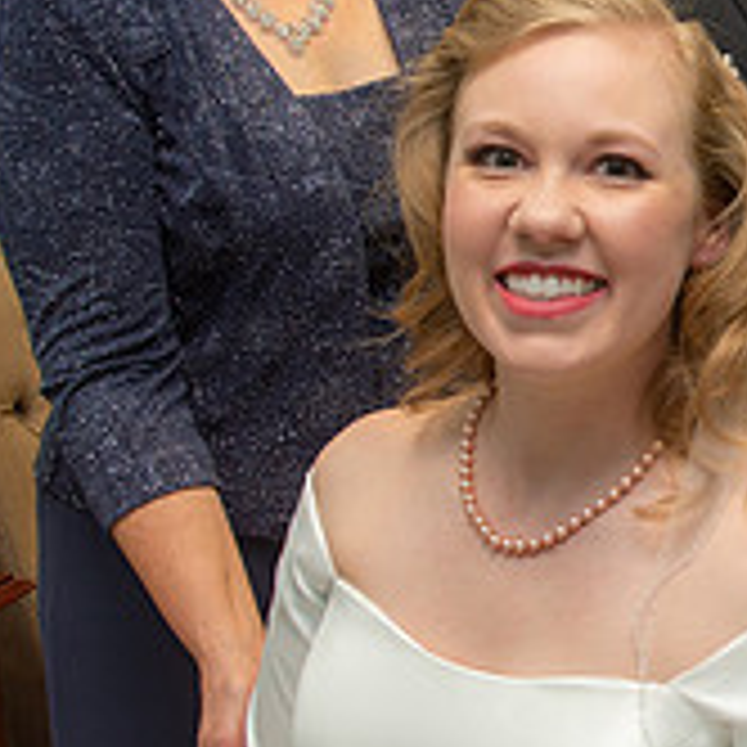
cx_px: 1026
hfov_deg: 19.6
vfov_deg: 21.5
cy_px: 230
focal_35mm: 80
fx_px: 1953
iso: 1250
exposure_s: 1/160
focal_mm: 27
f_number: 5.6
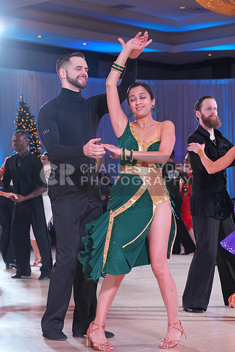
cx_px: 118
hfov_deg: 14.9
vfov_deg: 22.1
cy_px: 176
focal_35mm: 92
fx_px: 900
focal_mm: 92
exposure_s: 1/250
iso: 2500
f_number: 6.3
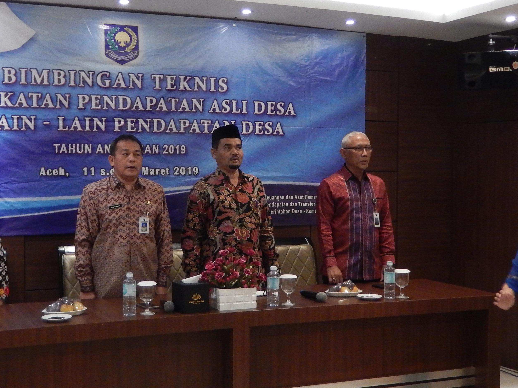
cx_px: 212
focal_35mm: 49
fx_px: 733
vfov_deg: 29.7
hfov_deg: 38.8
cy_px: 187
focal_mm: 4.5
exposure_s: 1/15
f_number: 3.4
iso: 400
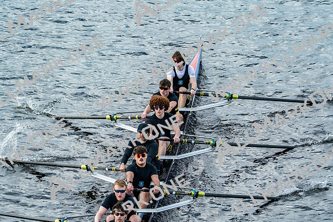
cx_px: 166
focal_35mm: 317
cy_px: 111
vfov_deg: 4.3
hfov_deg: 6.5
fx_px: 2932
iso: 800
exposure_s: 1/1250
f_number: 6.3
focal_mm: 315
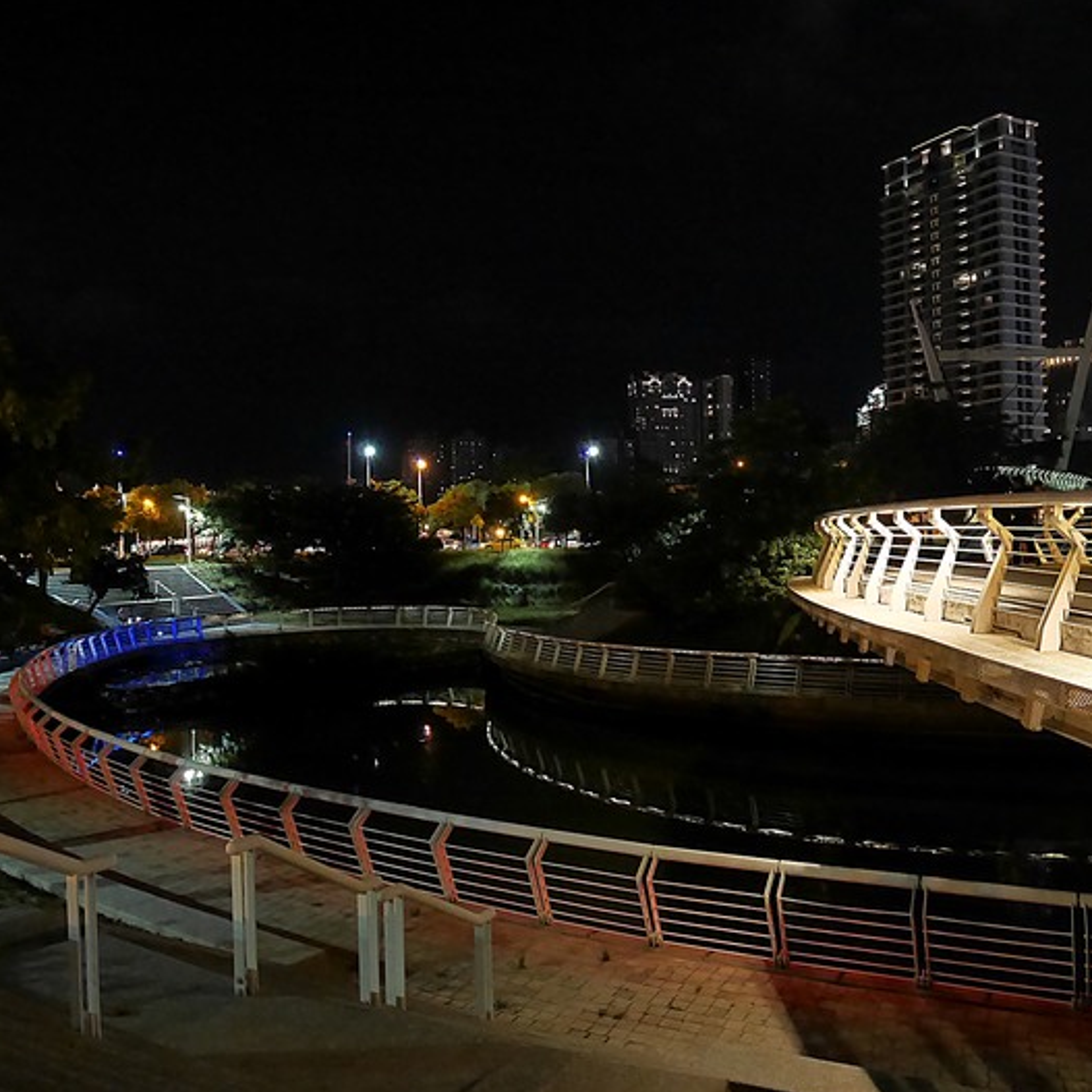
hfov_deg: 55.4
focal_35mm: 29
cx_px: 624
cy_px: 548
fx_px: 1035
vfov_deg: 55.6
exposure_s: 1/15
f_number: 5
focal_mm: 12
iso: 3200
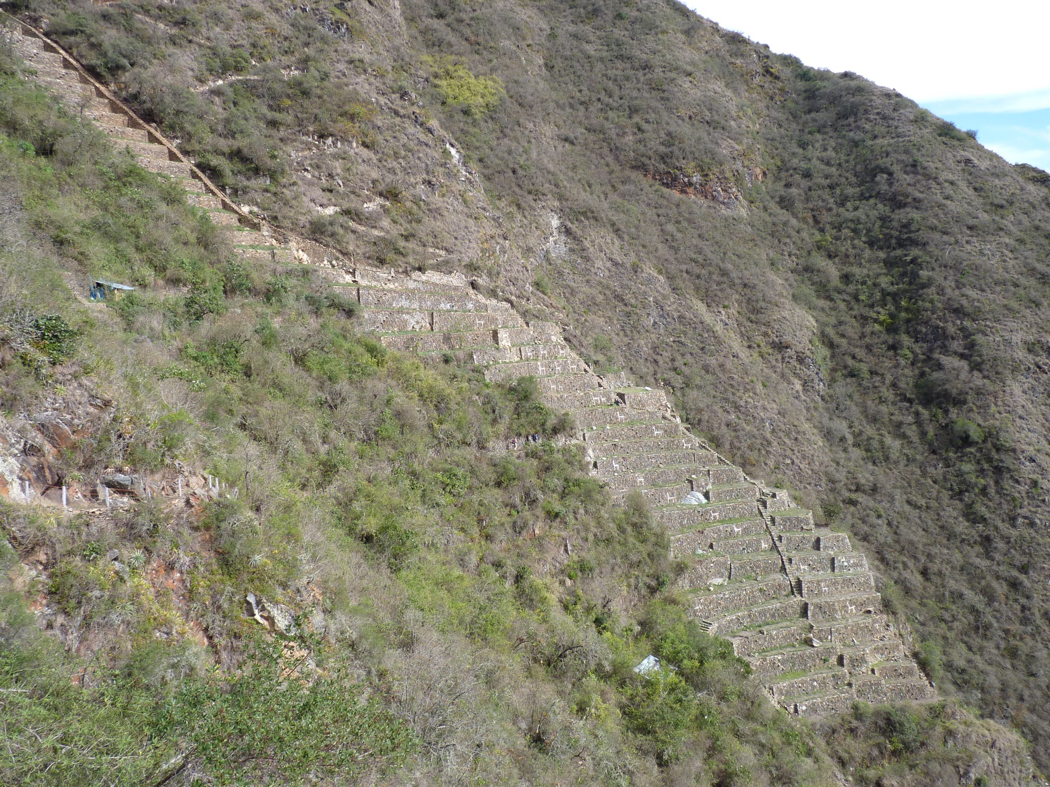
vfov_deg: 51.4
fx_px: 819
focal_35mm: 27
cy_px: 394
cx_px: 525
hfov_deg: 65.3
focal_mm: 4.8
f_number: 2.8
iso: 80
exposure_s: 1/320
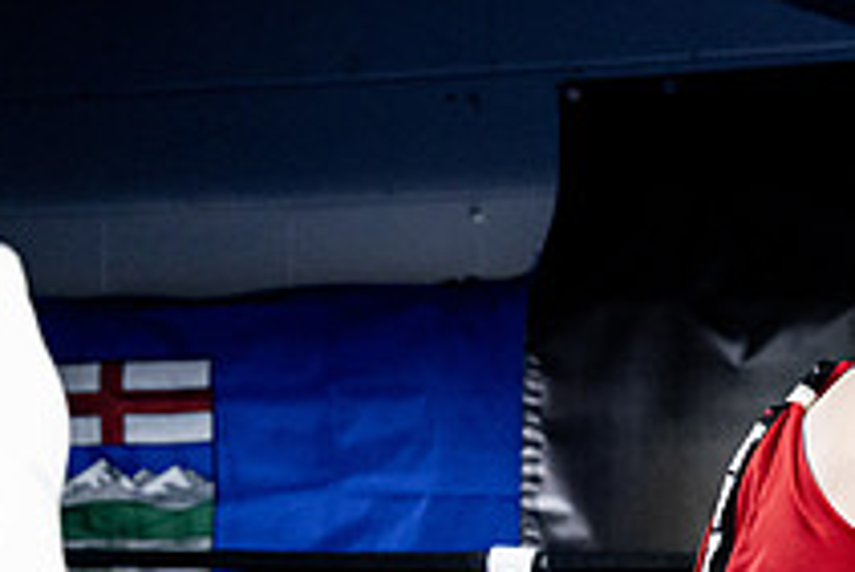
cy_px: 716
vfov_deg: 7.6
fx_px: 4254
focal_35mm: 179
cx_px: 1147
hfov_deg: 11.2
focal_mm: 65
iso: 8000
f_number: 2.8
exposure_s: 1/1000
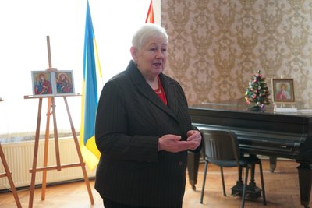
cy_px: 104
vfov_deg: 24.6
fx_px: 477
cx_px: 156
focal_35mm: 55
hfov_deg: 36.2
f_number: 5
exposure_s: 1/160
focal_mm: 55
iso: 2000
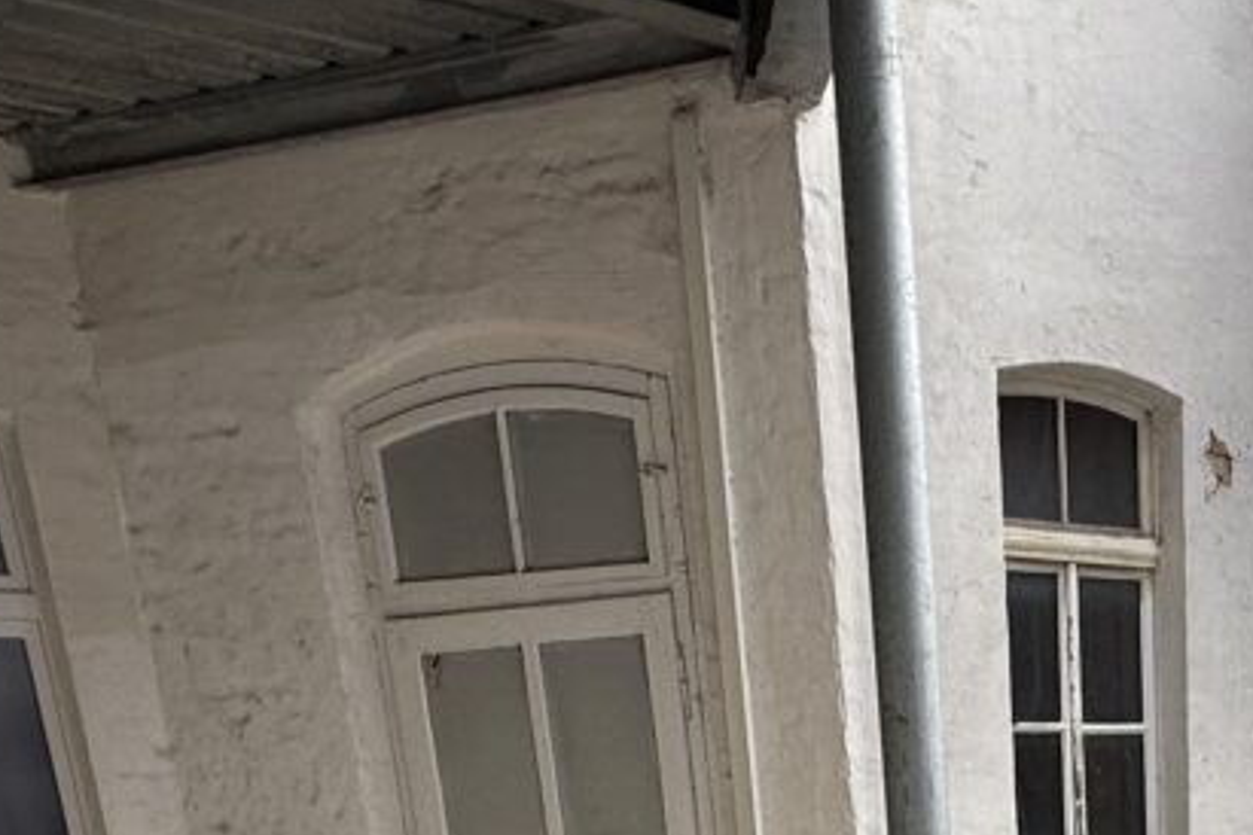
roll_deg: +2.7
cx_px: 1076
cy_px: 1481
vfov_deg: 19.8
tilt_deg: -19.8
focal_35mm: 51
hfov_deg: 36.9
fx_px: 1775
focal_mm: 2.22
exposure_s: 1/527
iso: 50
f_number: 2.2
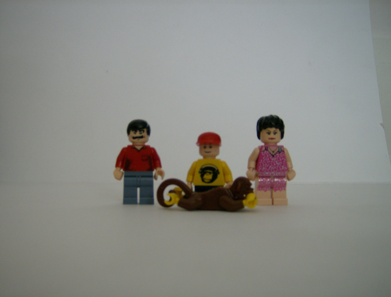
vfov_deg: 40.0
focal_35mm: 36
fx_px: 409
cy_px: 148
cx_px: 196
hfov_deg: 51.1
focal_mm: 6
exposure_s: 1/86.7
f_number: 2.8
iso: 100
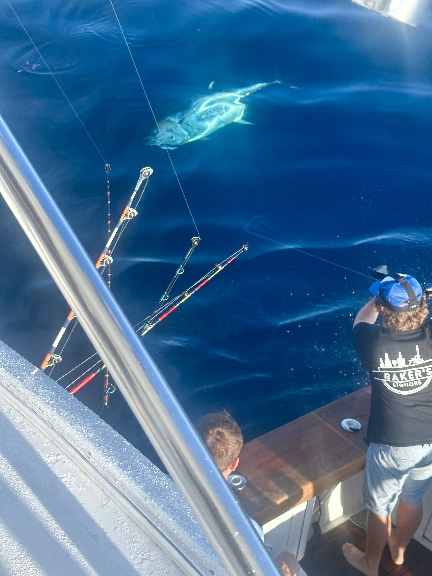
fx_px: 799
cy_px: 288
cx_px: 216
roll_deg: -12.3
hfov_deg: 30.3
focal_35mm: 48
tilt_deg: -44.2
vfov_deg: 39.7
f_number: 1.78
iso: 64
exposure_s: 1/1073
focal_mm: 6.86
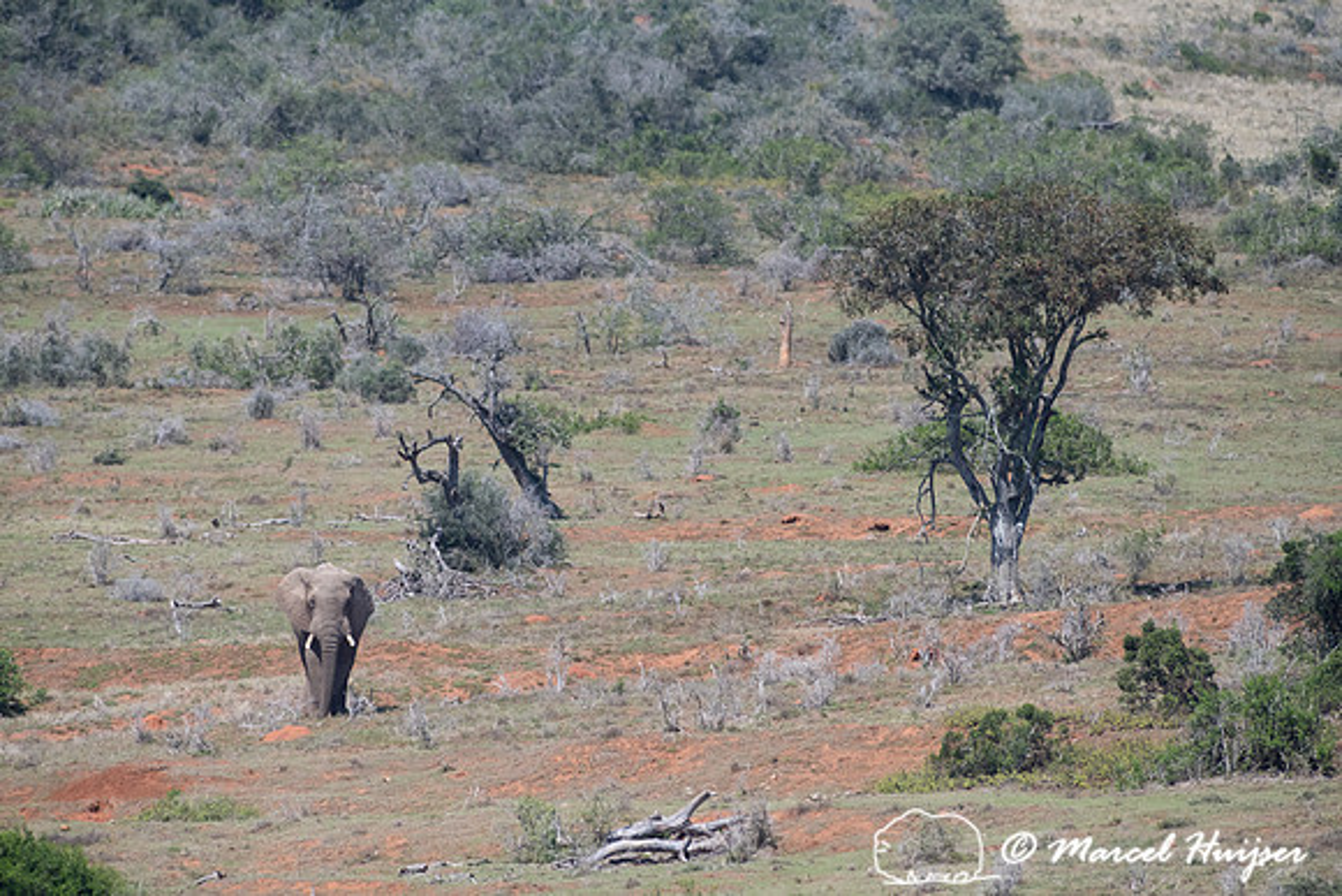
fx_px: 23413
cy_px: 469
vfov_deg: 2.2
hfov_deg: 3.3
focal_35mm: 628
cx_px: 640
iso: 800
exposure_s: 1/3200
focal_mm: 600
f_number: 7.1
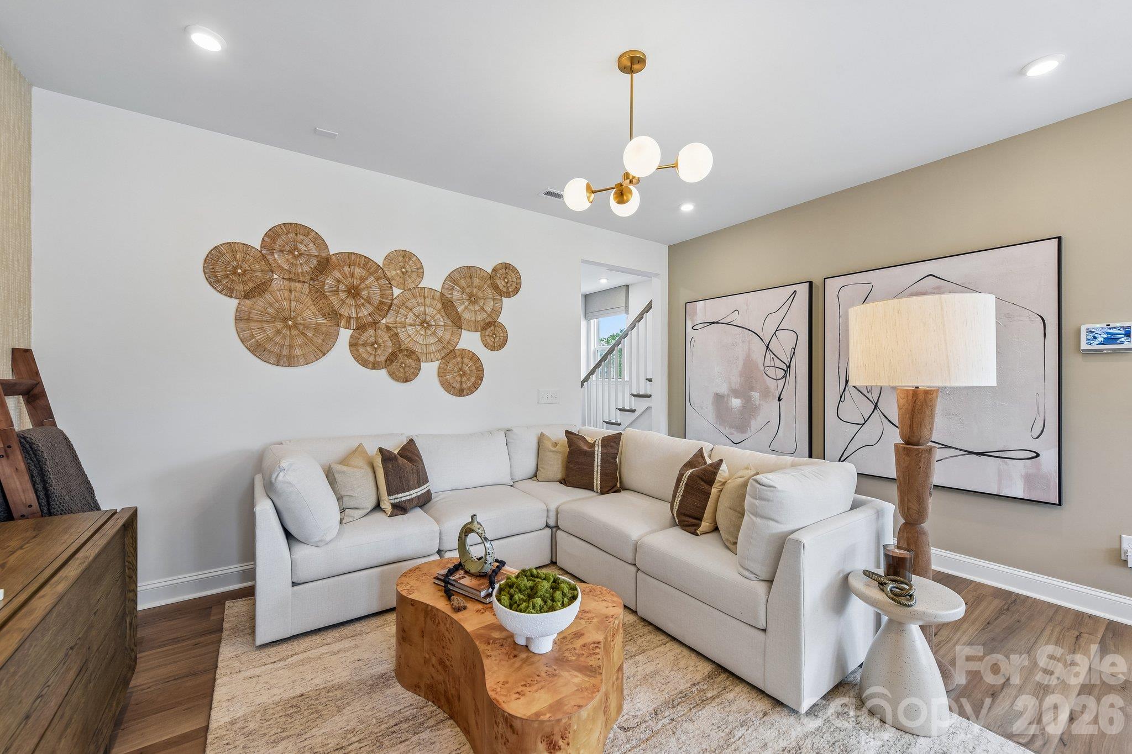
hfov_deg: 104.3
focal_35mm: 14
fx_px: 440
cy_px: 377
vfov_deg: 81.2
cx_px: 566
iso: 200
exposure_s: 1/20
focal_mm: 14
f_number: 8
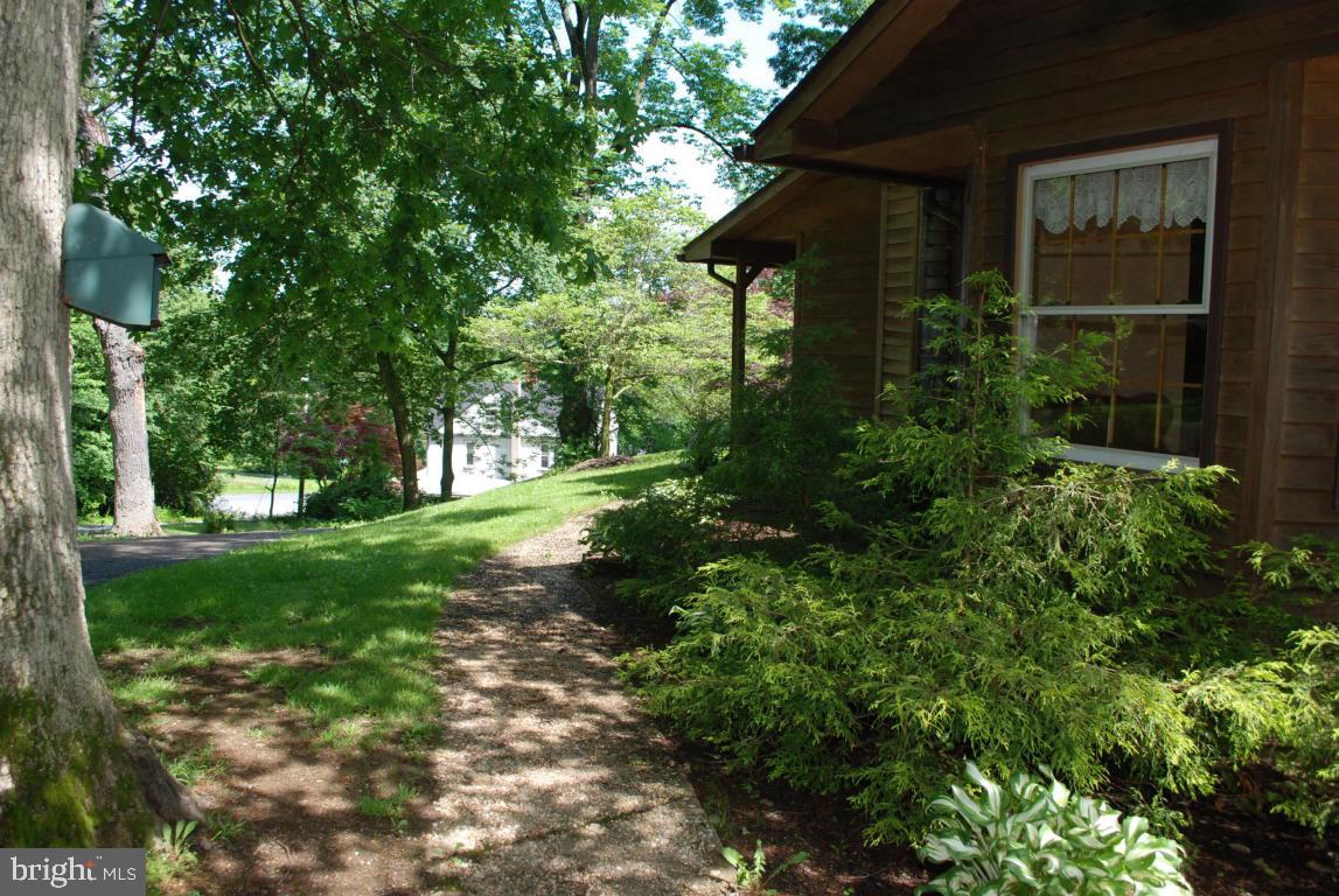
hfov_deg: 67.3
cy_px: 448
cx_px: 670
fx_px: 1006
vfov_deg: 48.1
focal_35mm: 27
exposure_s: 1/125
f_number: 5.6
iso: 160
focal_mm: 18
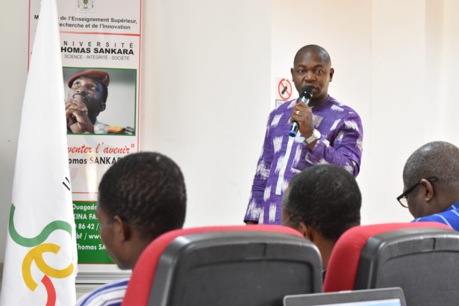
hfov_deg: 24.6
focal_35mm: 82
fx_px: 1052
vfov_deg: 16.6
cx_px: 230
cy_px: 153
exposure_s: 1/20
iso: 1600
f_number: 6.3
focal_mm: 55
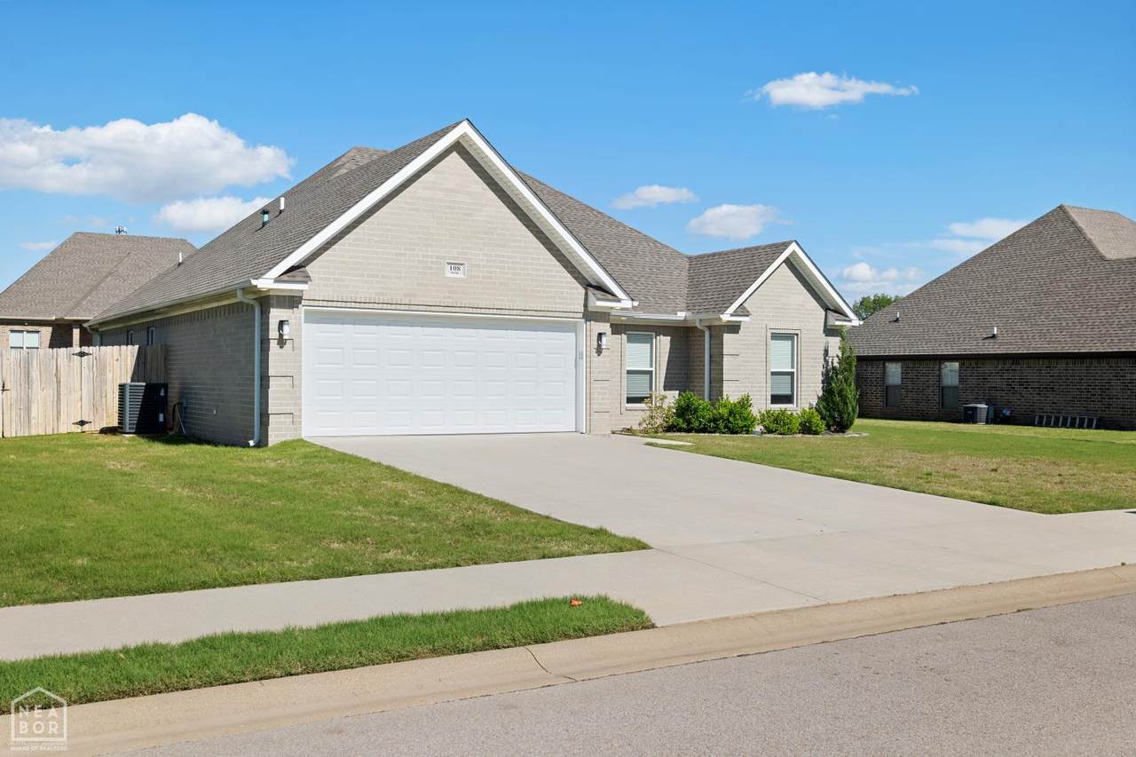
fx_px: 1104
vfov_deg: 37.8
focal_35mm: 35
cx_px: 568
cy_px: 378
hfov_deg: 54.4
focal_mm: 35
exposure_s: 1/60
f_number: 10
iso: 100
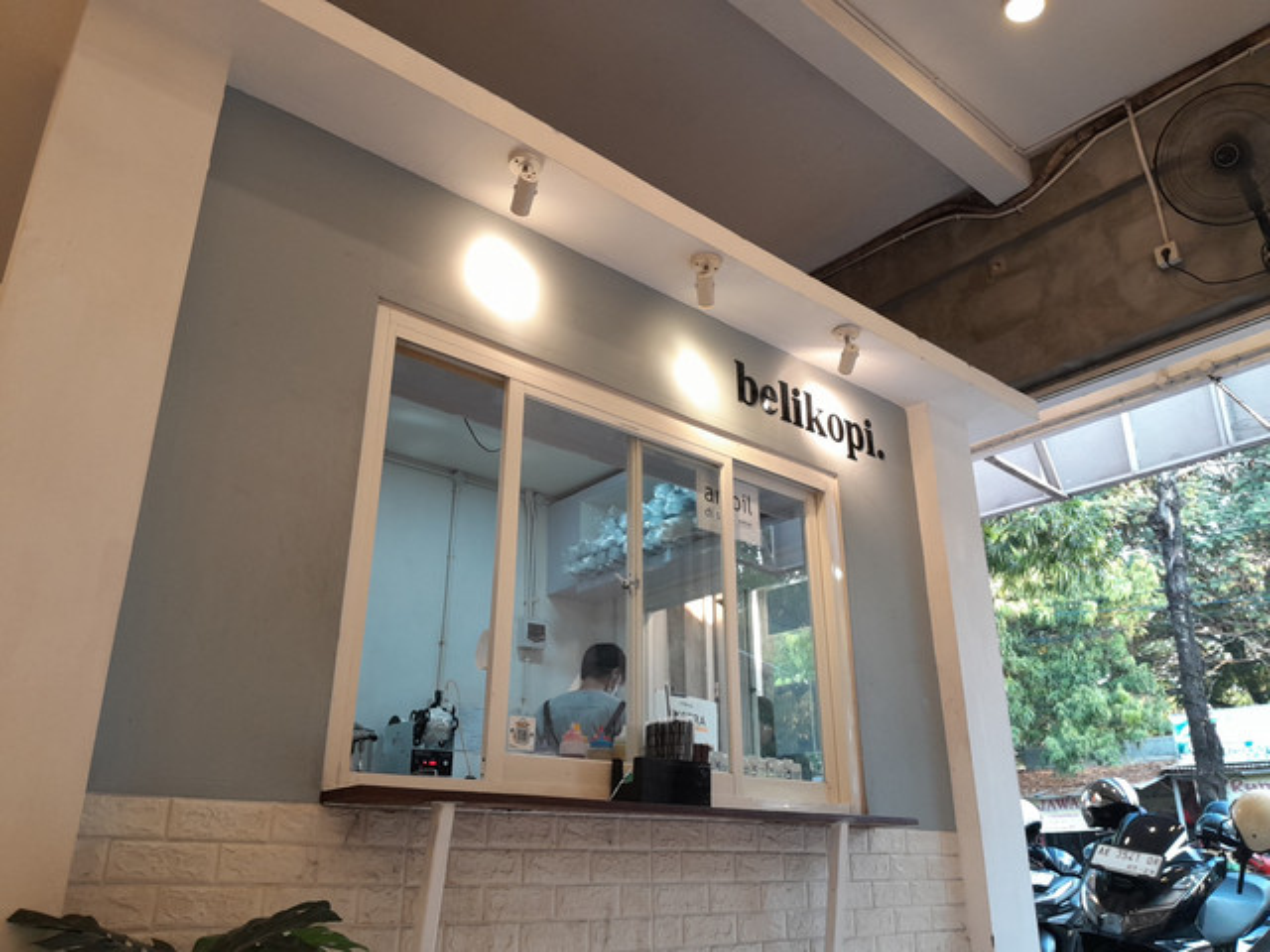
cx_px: 635
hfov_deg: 67.3
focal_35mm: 26
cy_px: 476
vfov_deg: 53.1
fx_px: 954
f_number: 1.8
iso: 125
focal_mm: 3.98
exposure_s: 1/50
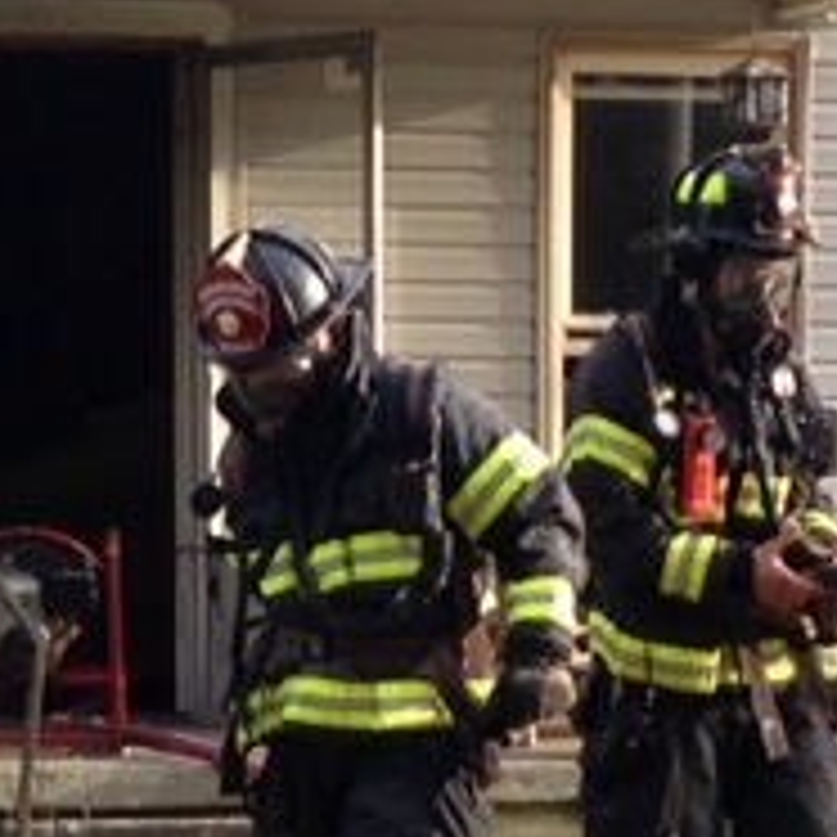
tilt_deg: -5.2
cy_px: 927
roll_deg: -0.8
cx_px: 500
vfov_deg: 8.6
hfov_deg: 8.7
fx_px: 5499
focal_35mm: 201
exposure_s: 1/195
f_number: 2.4
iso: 50
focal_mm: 4.12
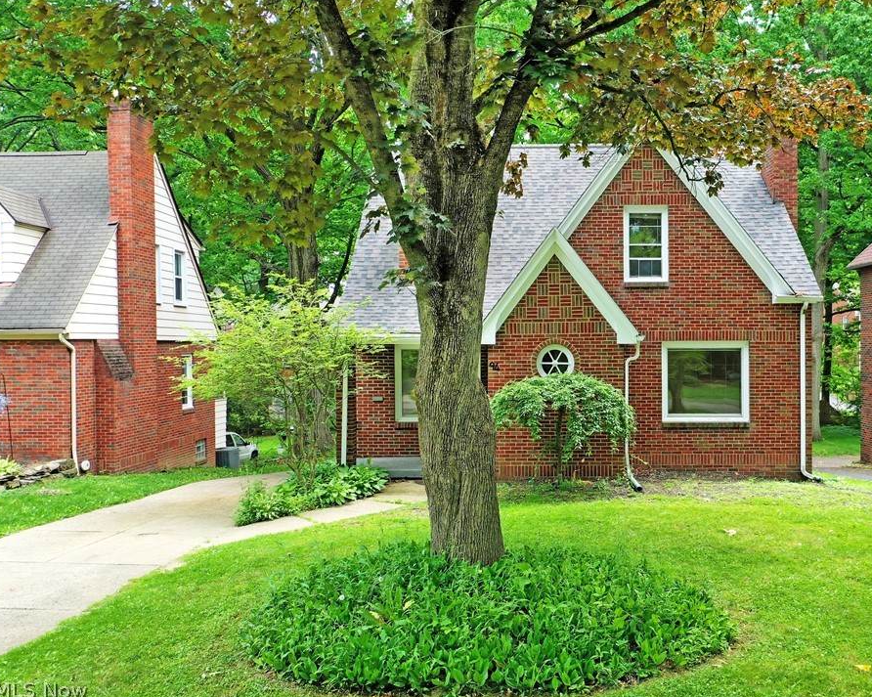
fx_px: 826
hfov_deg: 55.3
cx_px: 519
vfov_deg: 45.8
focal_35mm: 32
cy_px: 352
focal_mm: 10.26
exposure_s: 1/120
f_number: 4
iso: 100
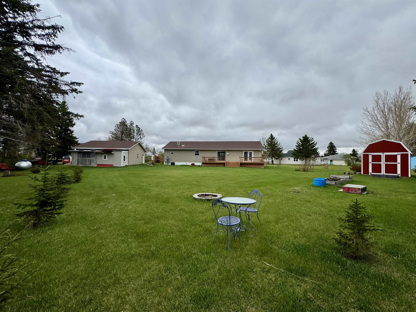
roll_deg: -1.5
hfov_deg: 102.1
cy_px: 156
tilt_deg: +2.0
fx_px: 168
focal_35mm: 14
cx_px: 208
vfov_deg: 85.7
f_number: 2.2
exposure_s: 1/1832
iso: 50
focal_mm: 2.22
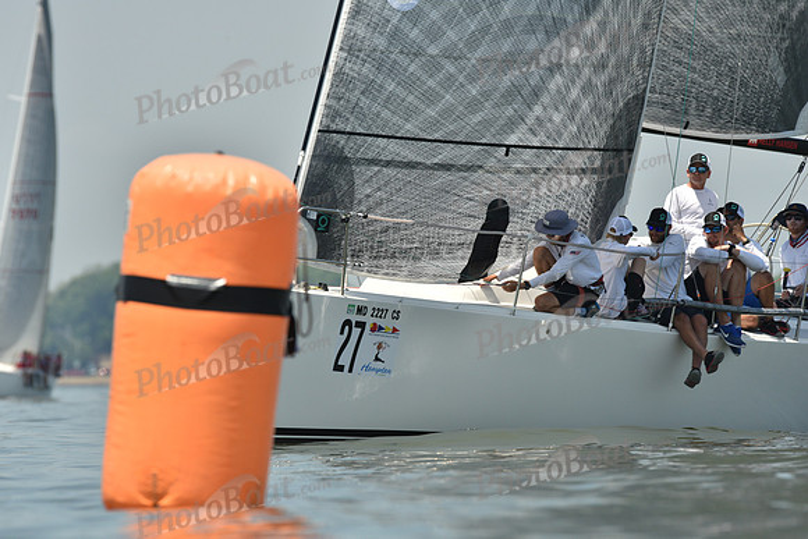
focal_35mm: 600
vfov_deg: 2.3
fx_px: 13469
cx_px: 404
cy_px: 270
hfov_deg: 3.4
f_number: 9
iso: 320
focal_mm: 600
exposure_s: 1/1000
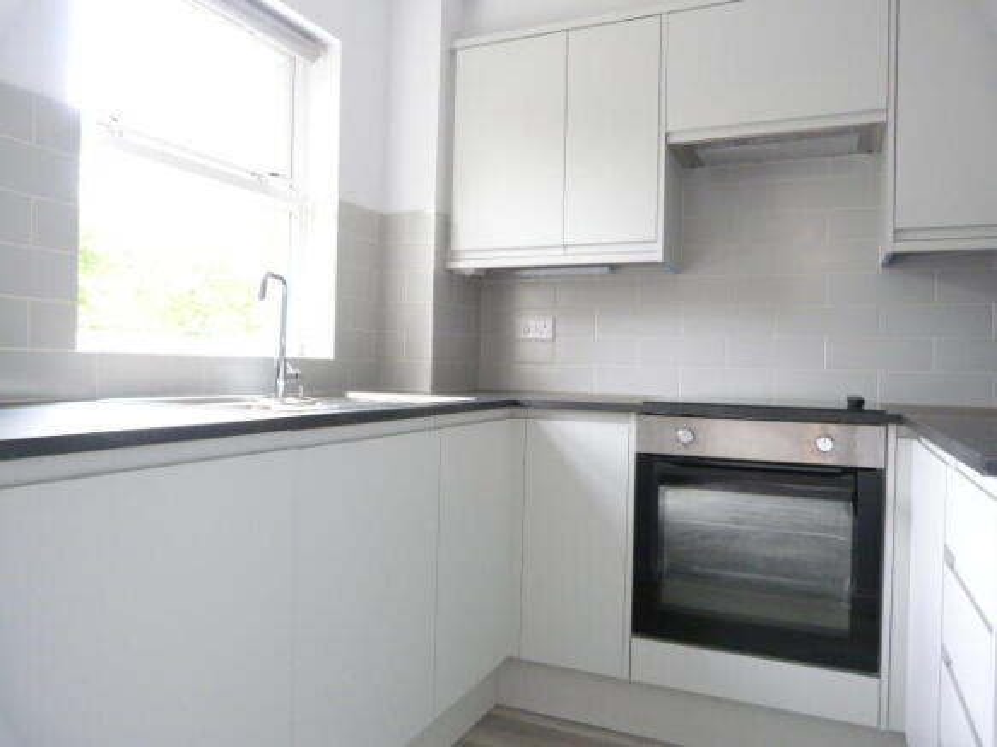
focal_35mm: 25
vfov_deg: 54.9
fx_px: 720
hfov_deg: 69.4
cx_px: 498
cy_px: 374
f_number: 2.8
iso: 320
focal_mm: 4.5
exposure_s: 1/60
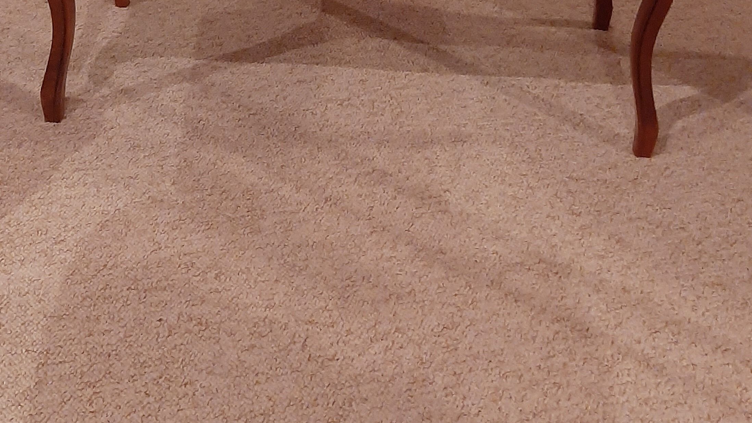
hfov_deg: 39.9
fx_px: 1037
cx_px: 353
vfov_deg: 20.9
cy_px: -133
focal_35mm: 52
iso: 500
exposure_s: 1/20
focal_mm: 3.93
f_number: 1.7
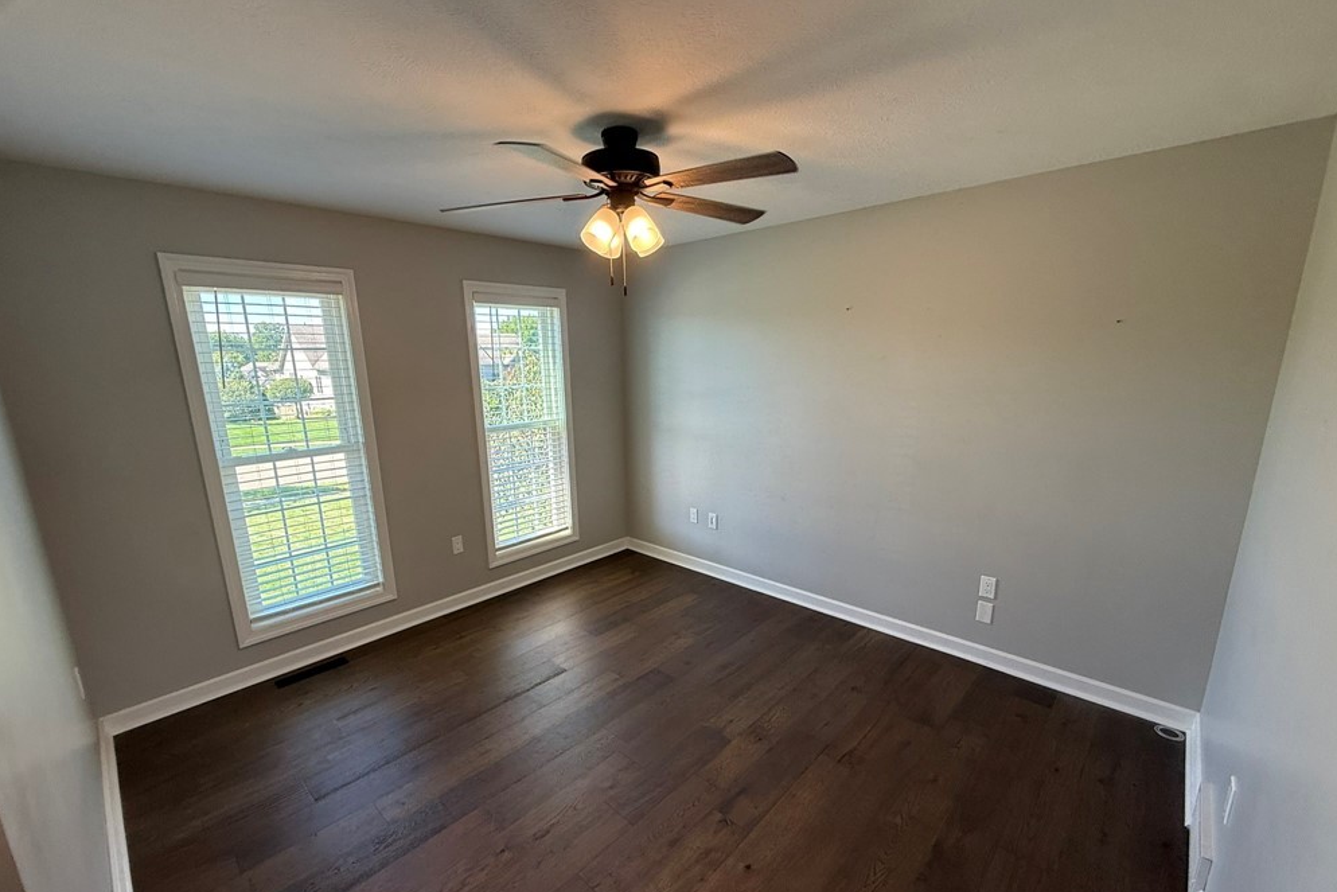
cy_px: 480
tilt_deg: -9.9
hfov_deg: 100.4
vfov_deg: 77.2
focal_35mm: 15
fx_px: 557
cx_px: 662
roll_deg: +0.8
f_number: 2.2
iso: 100
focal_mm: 2.22
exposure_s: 1/120
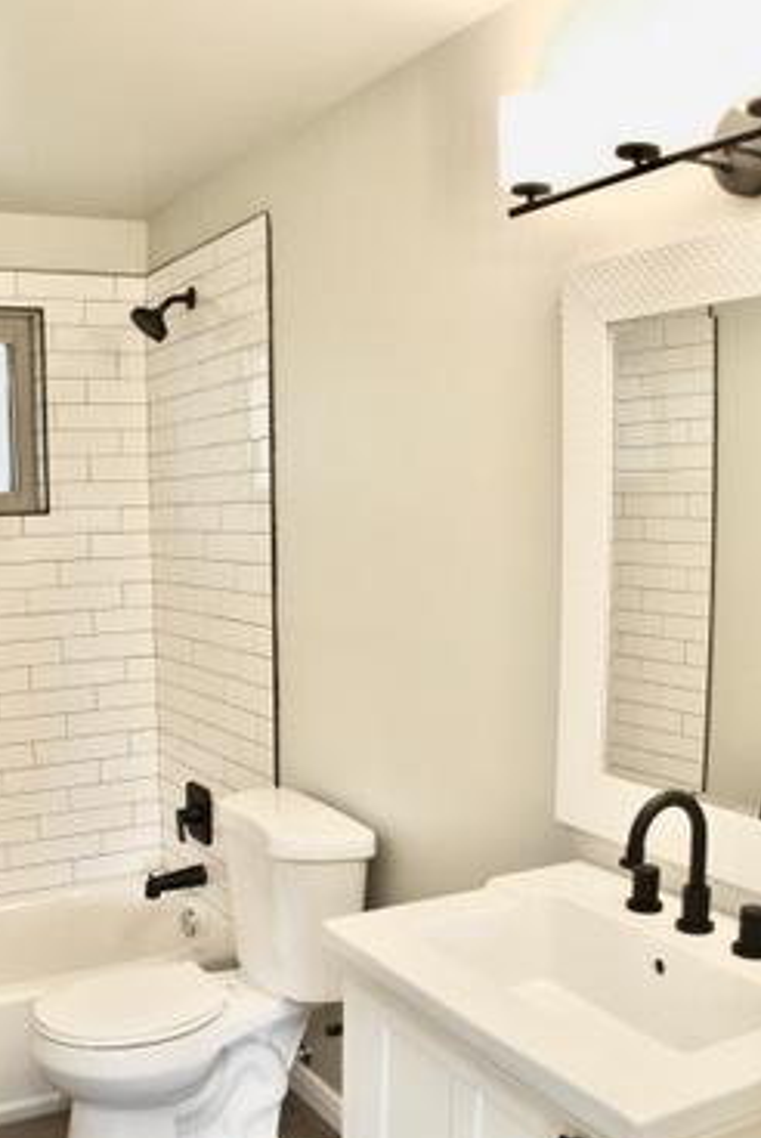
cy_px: 690
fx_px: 1361
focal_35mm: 43
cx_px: 272
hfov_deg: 31.1
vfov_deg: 45.1
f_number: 4.5
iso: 400
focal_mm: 22
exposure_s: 1/80
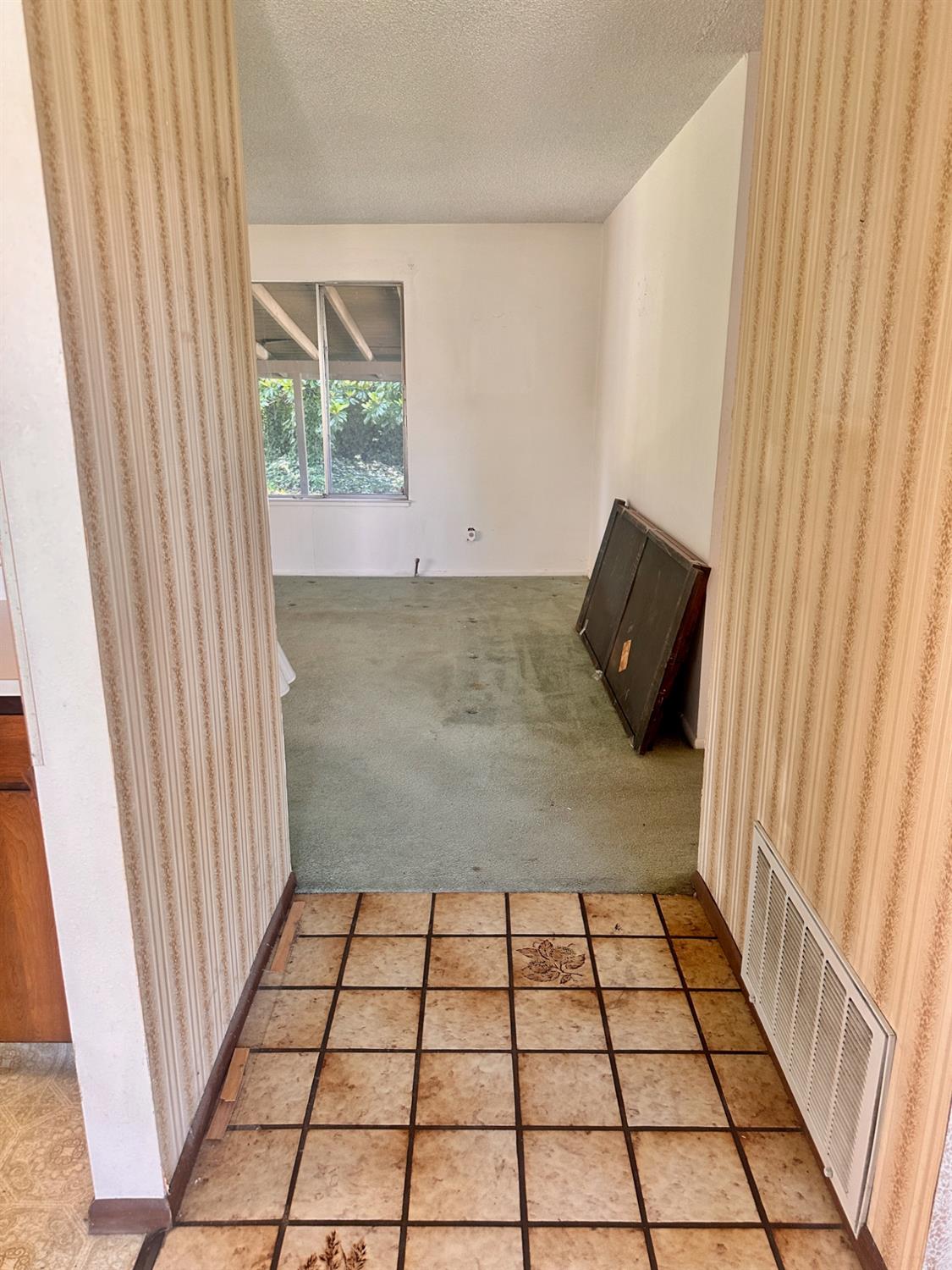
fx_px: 880
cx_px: 476
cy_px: 635
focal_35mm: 24
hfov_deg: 56.8
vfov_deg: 71.6
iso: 200
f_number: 1.78
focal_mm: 6.86
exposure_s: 1/60
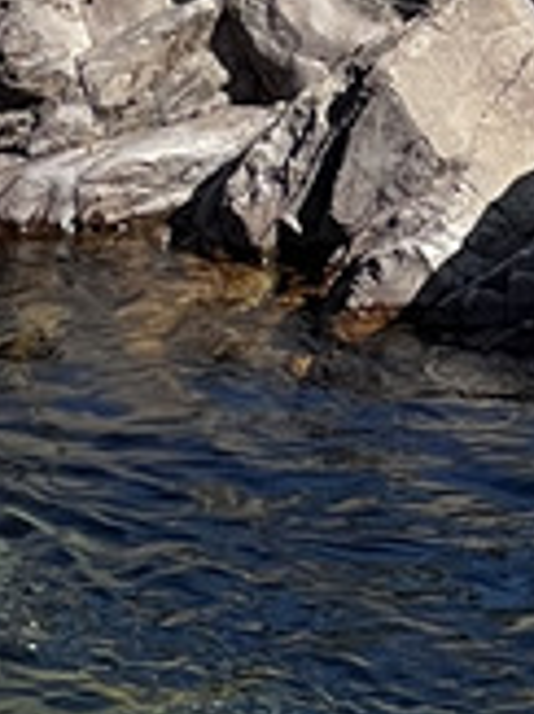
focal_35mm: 568
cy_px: -1183
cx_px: 429
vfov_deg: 3.4
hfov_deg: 2.6
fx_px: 11698
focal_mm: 9
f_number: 2.8
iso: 32
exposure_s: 1/230
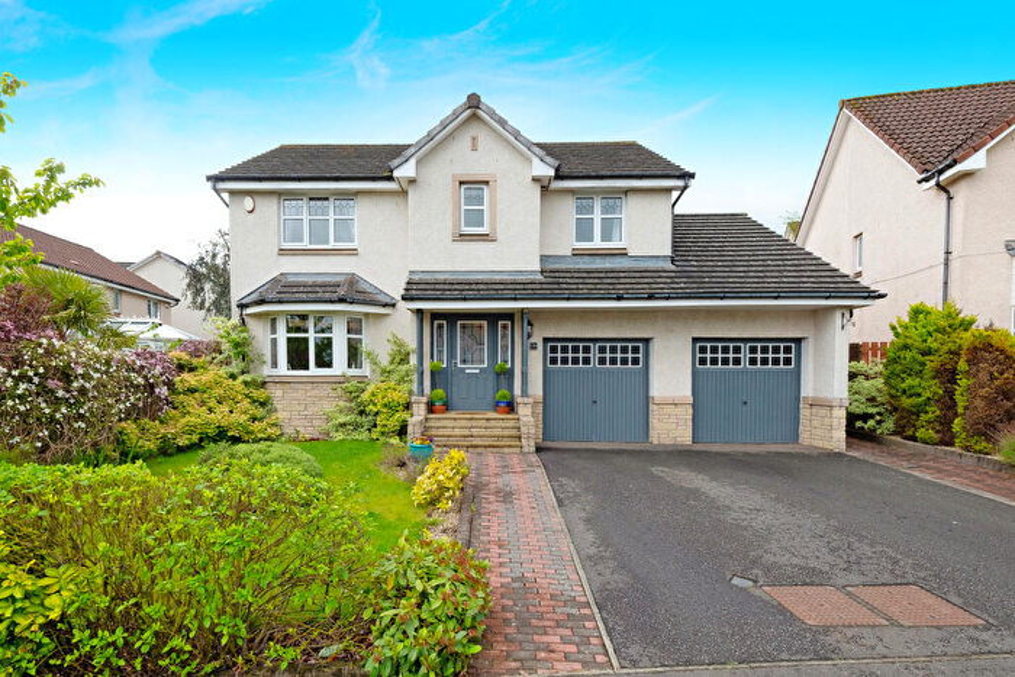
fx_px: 451
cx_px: 508
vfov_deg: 73.8
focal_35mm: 16
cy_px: 338
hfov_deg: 96.7
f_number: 9
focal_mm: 10.8
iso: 200
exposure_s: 1/80
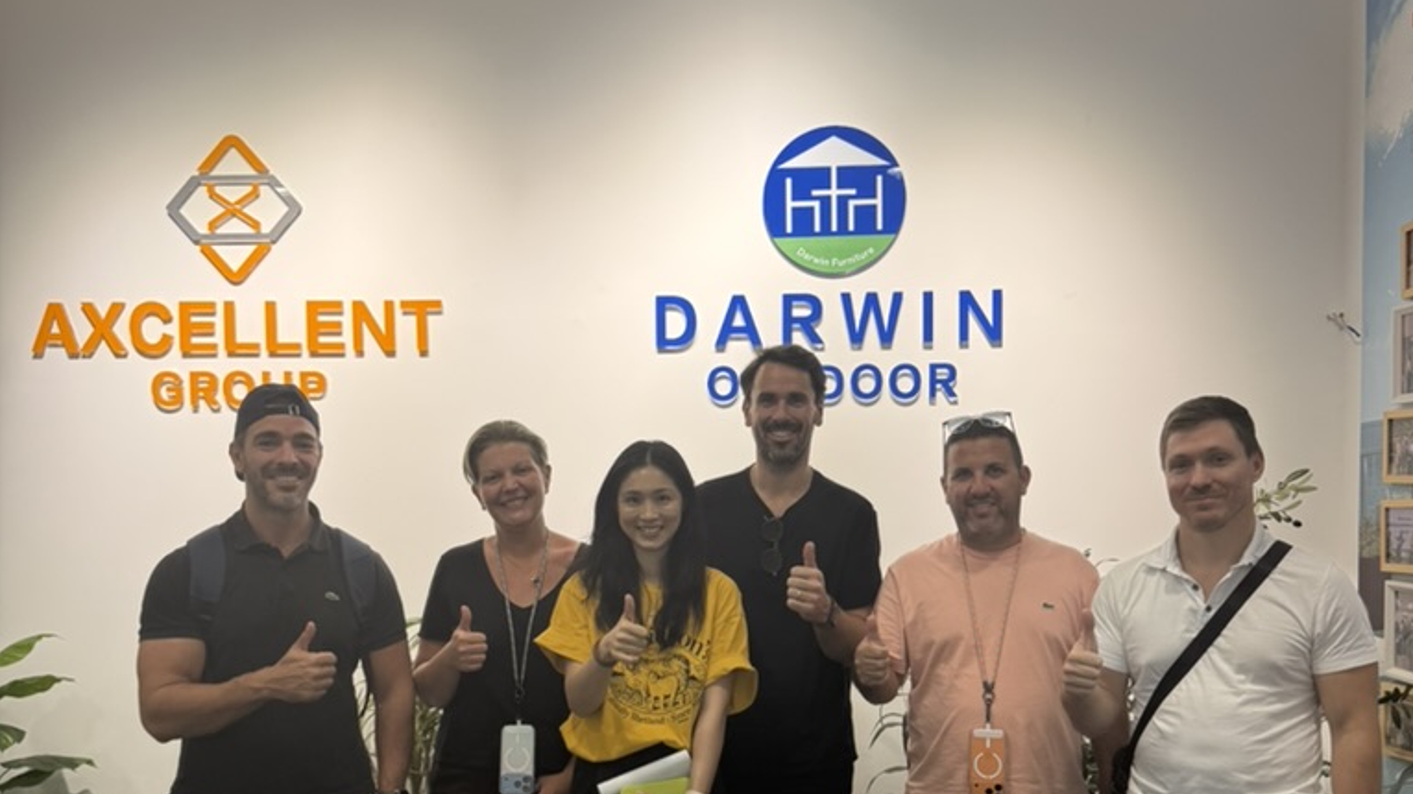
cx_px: 707
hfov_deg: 56.6
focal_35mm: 35
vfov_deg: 33.2
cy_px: 571
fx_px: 1311
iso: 64
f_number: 1.78
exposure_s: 1/186
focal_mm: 6.76
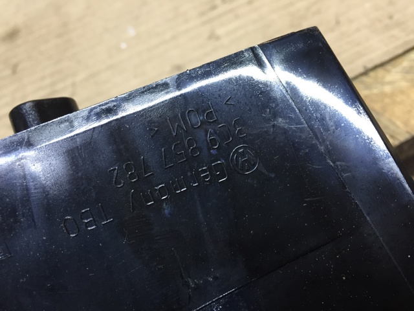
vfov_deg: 48.2
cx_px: 207
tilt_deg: -59.2
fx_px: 347
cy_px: 156
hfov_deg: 61.7
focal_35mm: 29
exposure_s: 1/33
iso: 125
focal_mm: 4.15
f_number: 2.2
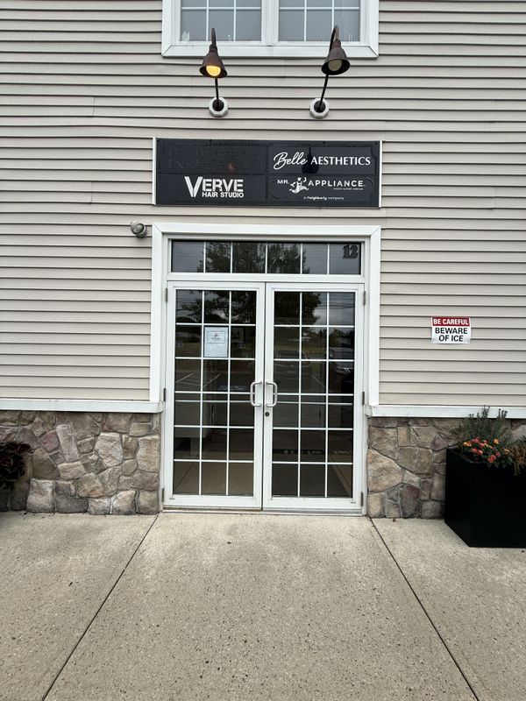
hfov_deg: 85.7
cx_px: 263
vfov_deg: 102.1
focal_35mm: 14
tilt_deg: +1.2
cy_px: 350
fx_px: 284
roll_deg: -0.7
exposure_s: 1/433
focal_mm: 2.22
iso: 50
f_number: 2.2
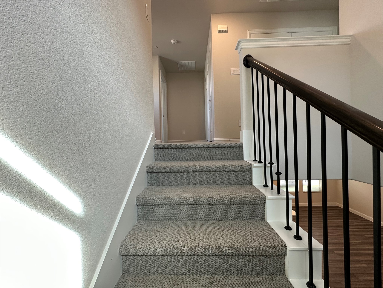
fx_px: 155
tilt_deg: -1.8
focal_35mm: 14
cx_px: 192
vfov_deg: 85.7
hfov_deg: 102.1
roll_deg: +1.3
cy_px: 144
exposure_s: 1/120
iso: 200
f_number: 2.2
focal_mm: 2.22
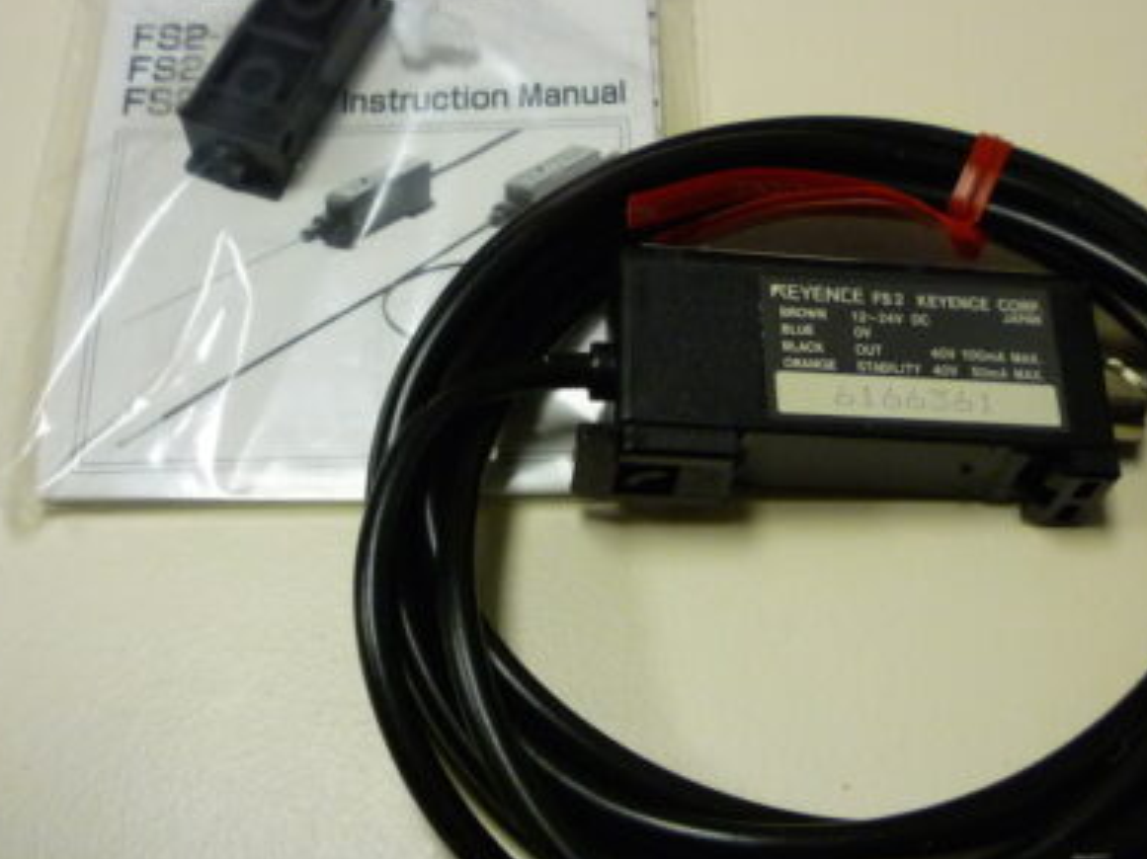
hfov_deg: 42.0
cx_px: 655
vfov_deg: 32.2
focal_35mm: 45
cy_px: 441
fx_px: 1491
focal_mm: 5.2
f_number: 3.3
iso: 400
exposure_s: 1/30
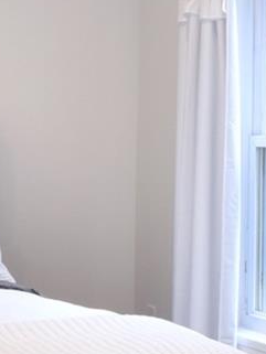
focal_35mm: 101
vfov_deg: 19.4
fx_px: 1035
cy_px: 159
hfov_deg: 14.6
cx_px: 212
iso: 640
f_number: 8
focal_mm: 11
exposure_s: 1/20
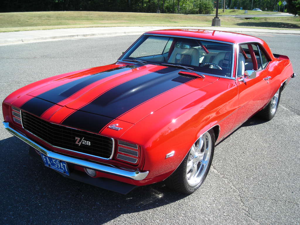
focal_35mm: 41
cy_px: 112
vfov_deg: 35.1
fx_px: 355
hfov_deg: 45.8
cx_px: 150
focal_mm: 6.8
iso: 50
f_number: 3.3
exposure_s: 1/260
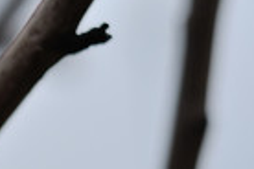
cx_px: -177
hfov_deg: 6.8
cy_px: 143
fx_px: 2081
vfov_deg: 4.7
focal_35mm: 295
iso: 400
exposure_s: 1/1600
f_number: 2.5
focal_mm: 50
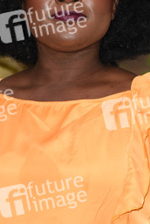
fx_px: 2618
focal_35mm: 420
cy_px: 66
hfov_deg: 3.3
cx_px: 68
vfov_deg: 4.9
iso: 400
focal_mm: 270
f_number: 5.6
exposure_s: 1/250
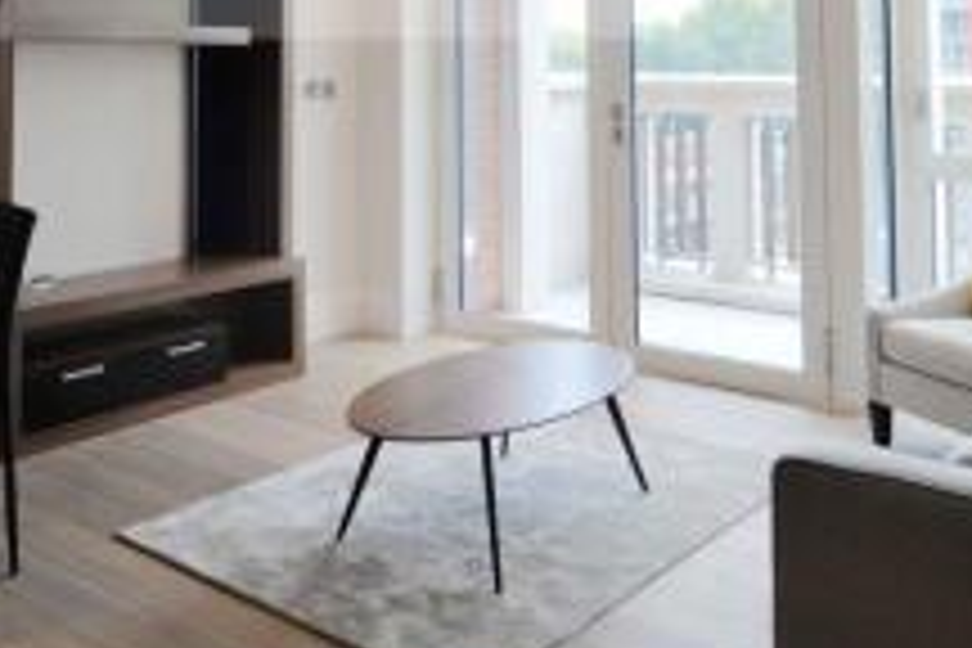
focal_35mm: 44
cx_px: 346
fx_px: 1188
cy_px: -20
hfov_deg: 44.0
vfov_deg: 28.4
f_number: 5
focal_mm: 20
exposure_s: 1/100
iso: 400
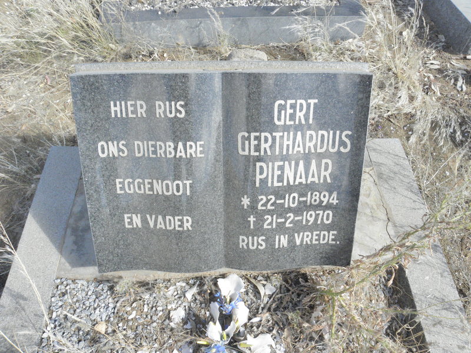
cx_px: 236
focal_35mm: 26
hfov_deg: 67.3
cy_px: 176
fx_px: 354
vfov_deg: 53.1
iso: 200
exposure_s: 1/250
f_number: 6.3
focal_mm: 4.6
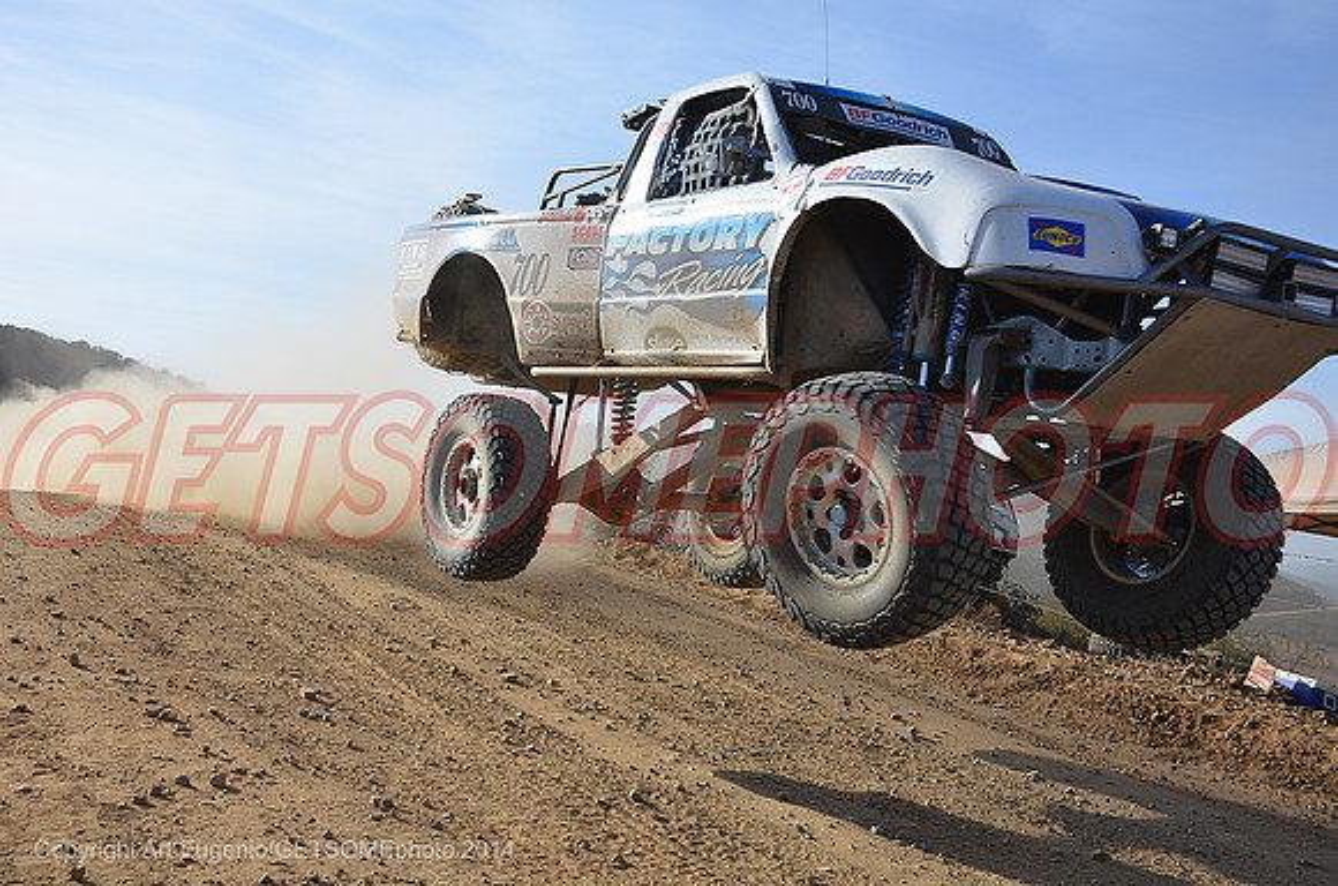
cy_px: 443
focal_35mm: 39
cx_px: 669
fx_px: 1446
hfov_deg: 49.6
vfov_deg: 34.1
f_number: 6.3
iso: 400
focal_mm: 26
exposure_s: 1/1600
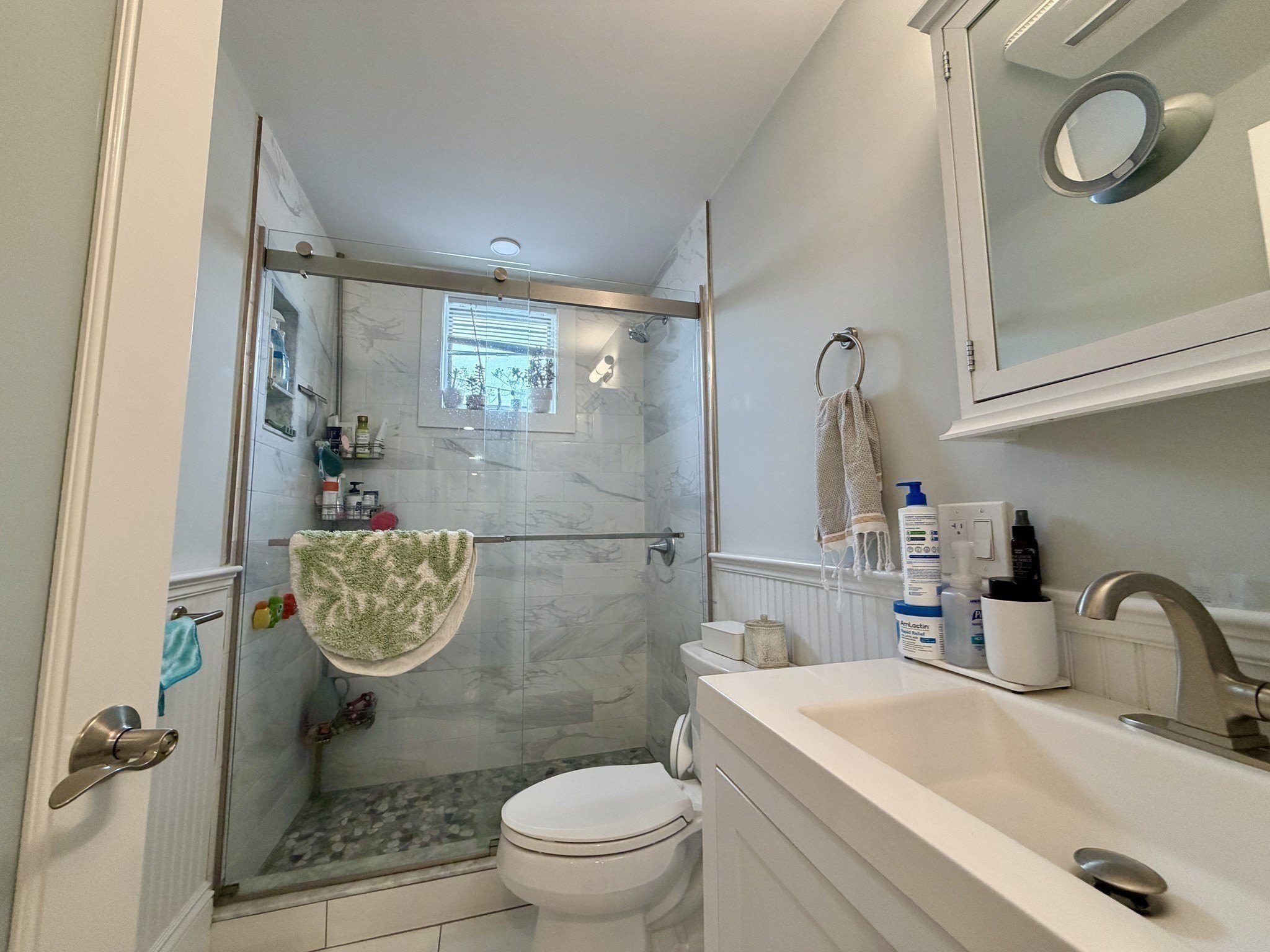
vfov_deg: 85.7
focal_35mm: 14
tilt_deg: +6.0
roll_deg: +1.1
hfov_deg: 102.1
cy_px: 476
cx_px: 635
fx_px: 514
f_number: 2.2
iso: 200
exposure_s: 1/60
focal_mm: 2.22
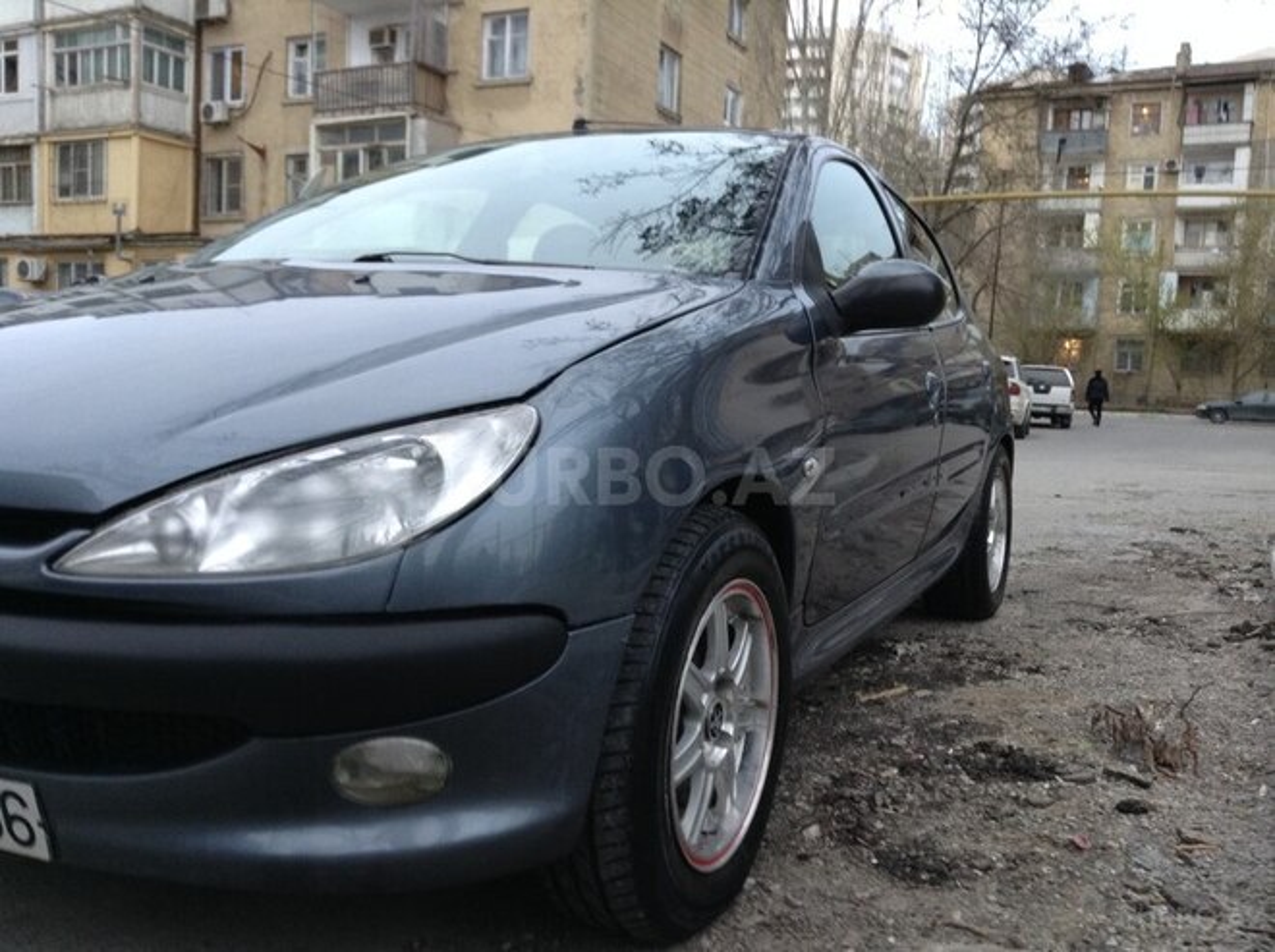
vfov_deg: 42.8
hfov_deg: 55.4
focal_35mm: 33
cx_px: 638
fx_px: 1214
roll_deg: -3.5
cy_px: 476
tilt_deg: -6.3
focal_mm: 3.3
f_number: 2.4
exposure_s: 1/24
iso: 50
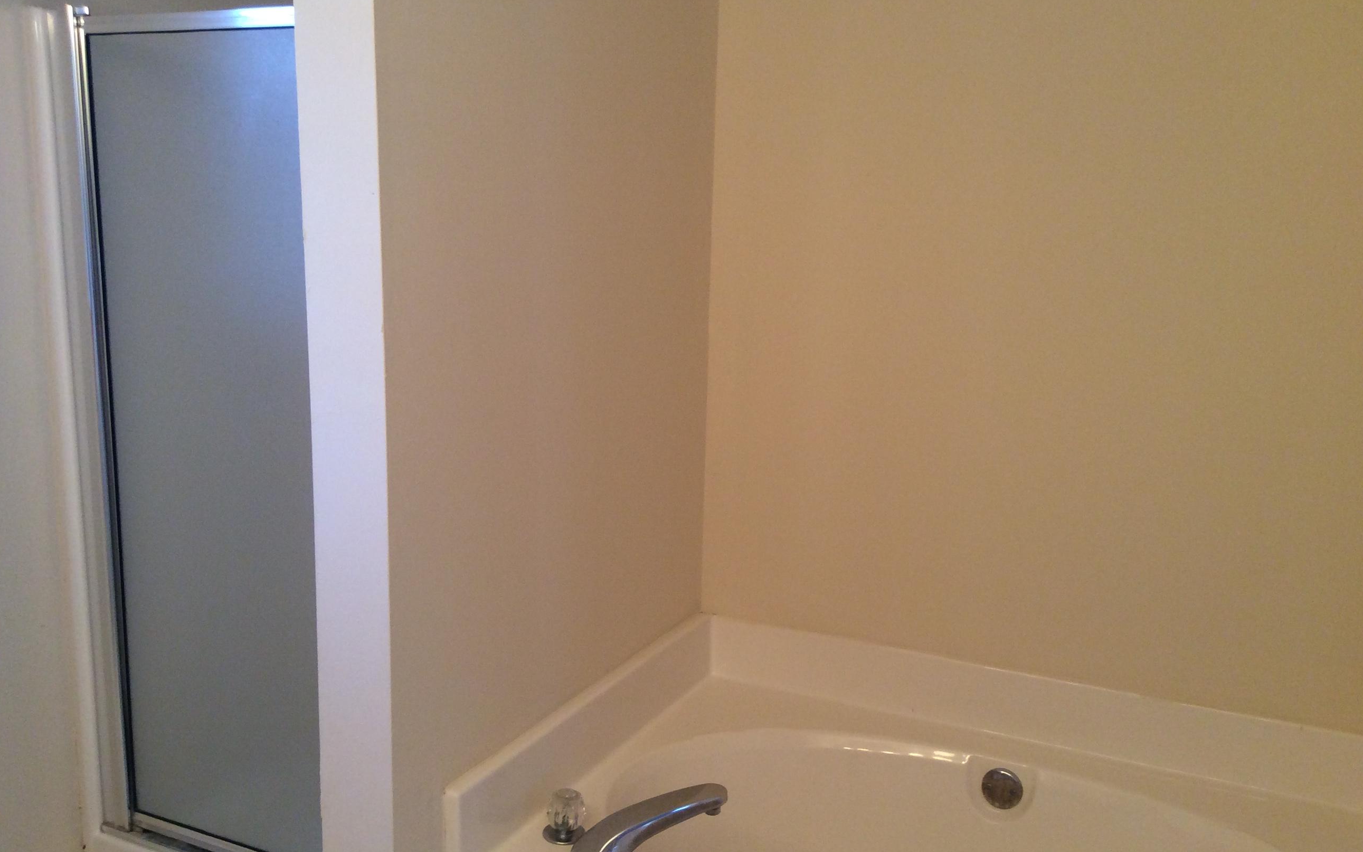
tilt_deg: -10.8
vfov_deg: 37.3
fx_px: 1263
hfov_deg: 56.7
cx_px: 681
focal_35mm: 34
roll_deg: -1.1
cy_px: 422
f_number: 2.4
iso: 64
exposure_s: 1/24
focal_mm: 3.3
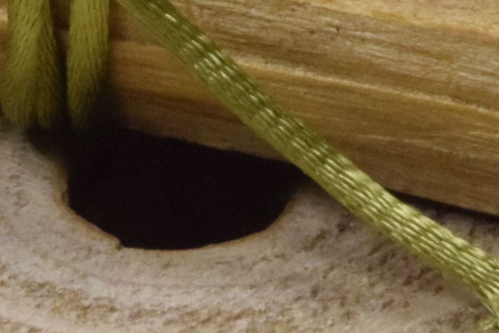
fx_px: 5614
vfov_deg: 3.4
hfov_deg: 5.1
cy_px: -330
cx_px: 85
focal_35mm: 405
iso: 6400
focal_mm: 60
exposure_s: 1/200
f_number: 29
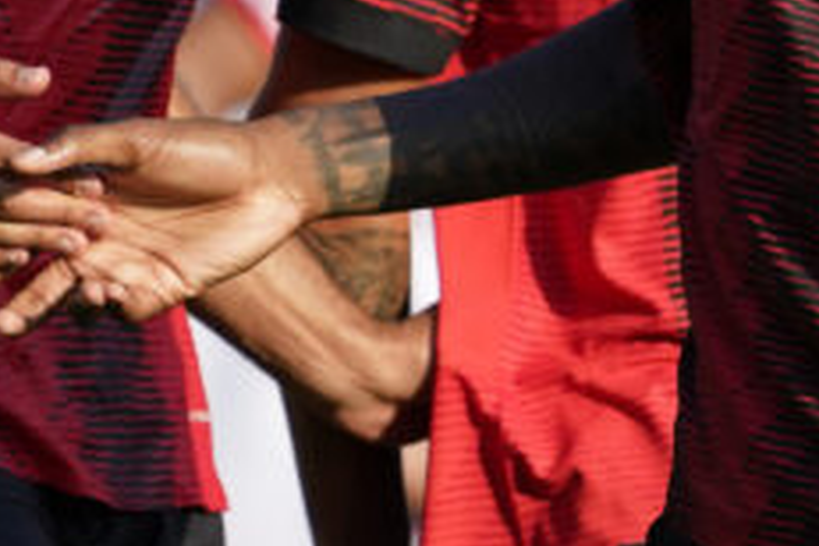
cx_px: 862
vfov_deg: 0.6
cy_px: -239
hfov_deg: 0.8
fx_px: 55688
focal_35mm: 2448
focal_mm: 553
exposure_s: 1/2000
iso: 1000
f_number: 6.3
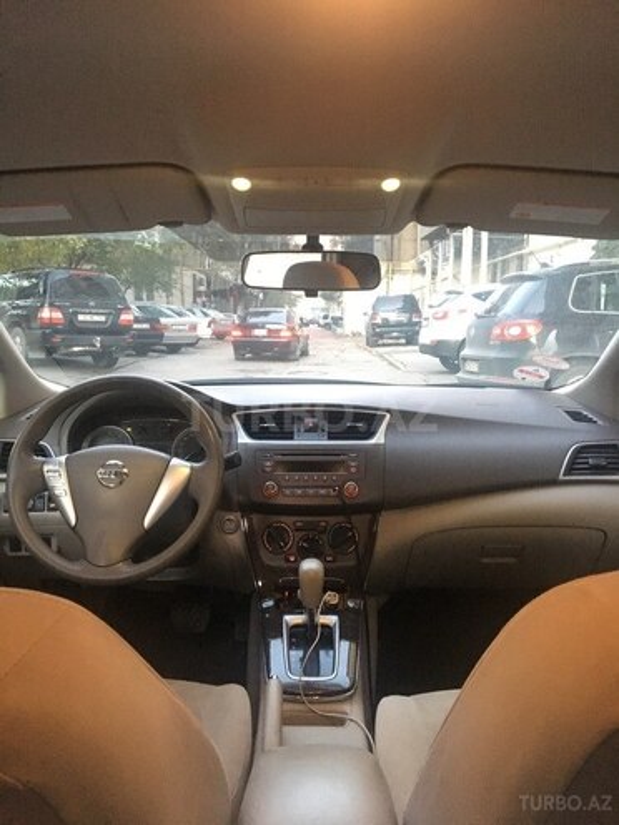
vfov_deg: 61.7
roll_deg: -0.6
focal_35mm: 29
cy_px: 412
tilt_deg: -7.7
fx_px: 691
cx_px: 310
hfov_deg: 48.2
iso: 320
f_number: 2.2
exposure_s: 1/17
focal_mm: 4.15
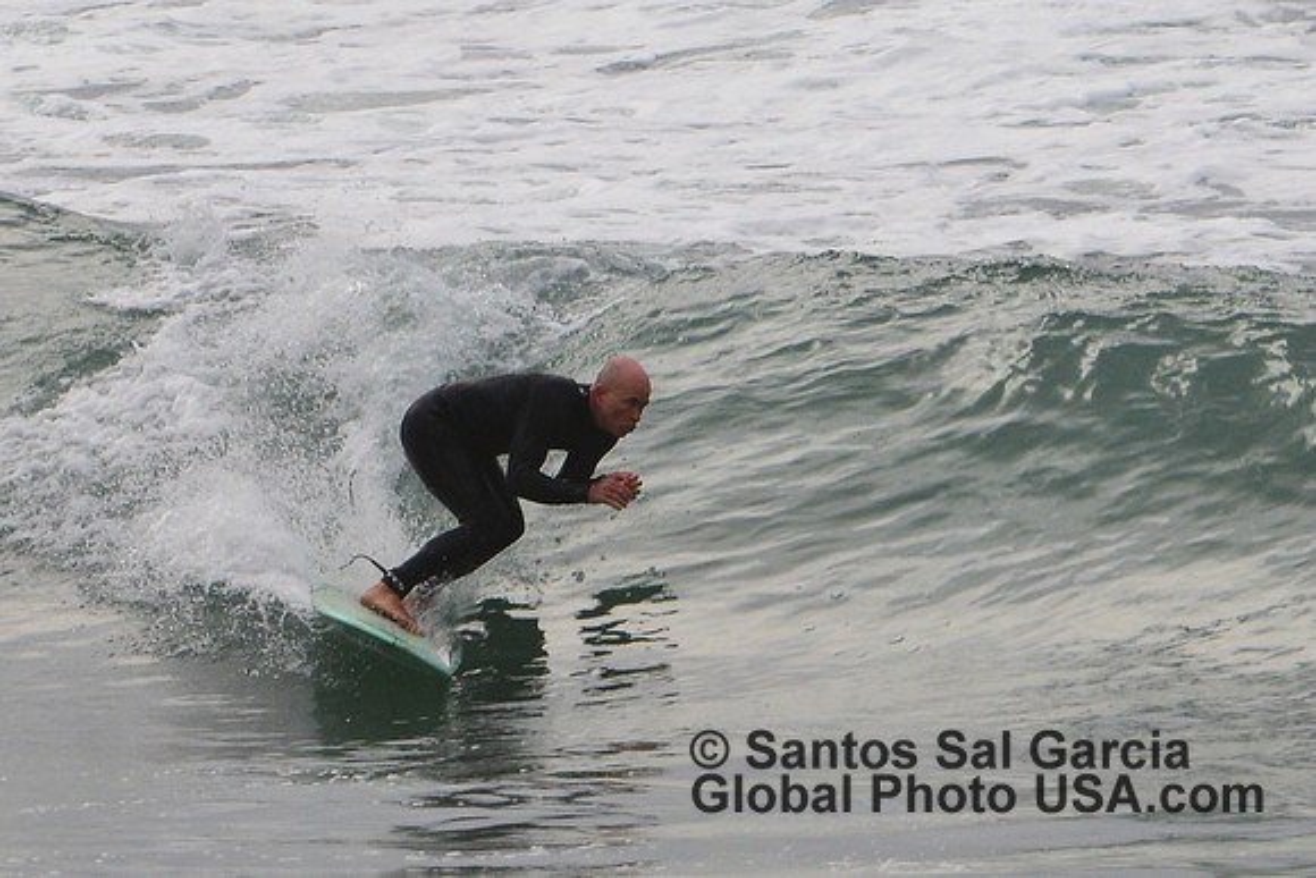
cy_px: 439
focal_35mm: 550
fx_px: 20109
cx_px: 658
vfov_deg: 2.5
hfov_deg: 3.7
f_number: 14
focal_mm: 550
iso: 1000
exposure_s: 1/500
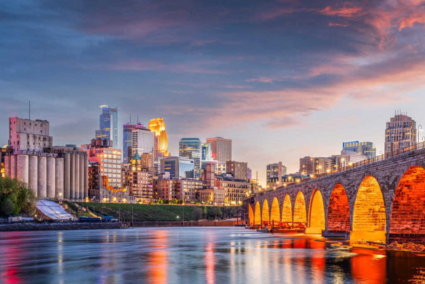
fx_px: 555
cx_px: 212
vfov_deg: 28.7
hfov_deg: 41.9
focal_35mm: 47
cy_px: 142
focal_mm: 47
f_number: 11
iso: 100
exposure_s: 30
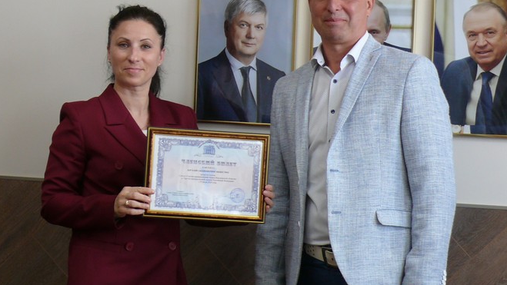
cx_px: 242
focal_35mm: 119
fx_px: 1600
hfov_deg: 18.0
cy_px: 144
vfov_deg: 10.2
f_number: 3.2
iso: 100
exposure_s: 1/30
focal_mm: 12.6
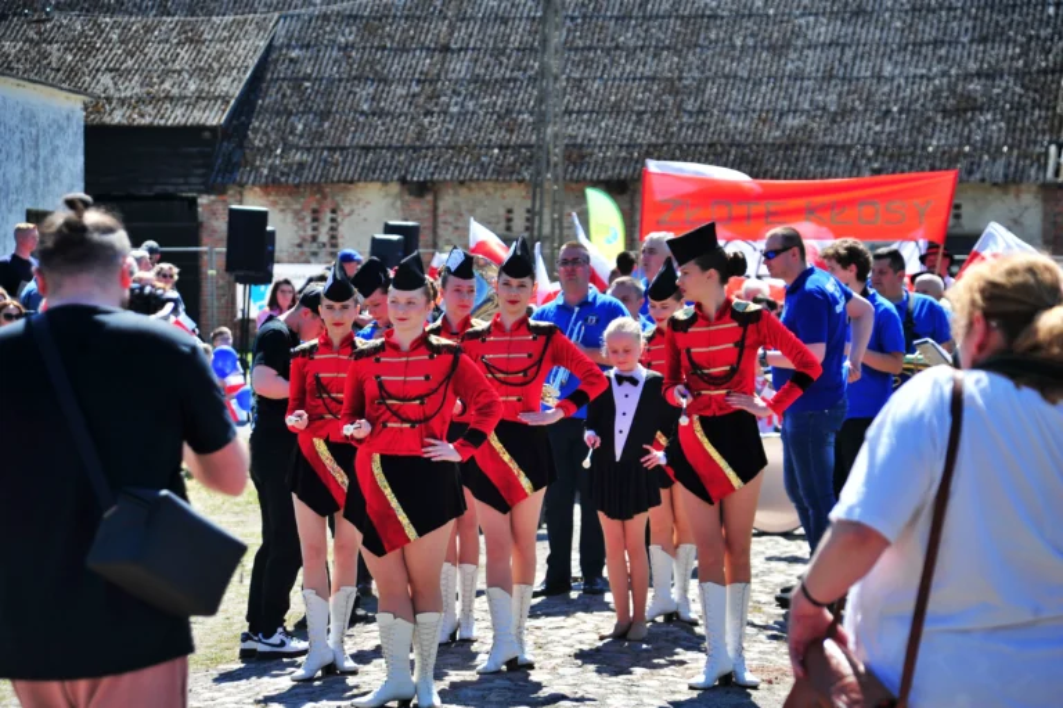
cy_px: 354
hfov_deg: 17.1
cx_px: 532
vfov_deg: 11.4
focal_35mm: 120
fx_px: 3541
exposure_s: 1/500
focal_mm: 120
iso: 250
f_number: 5.6
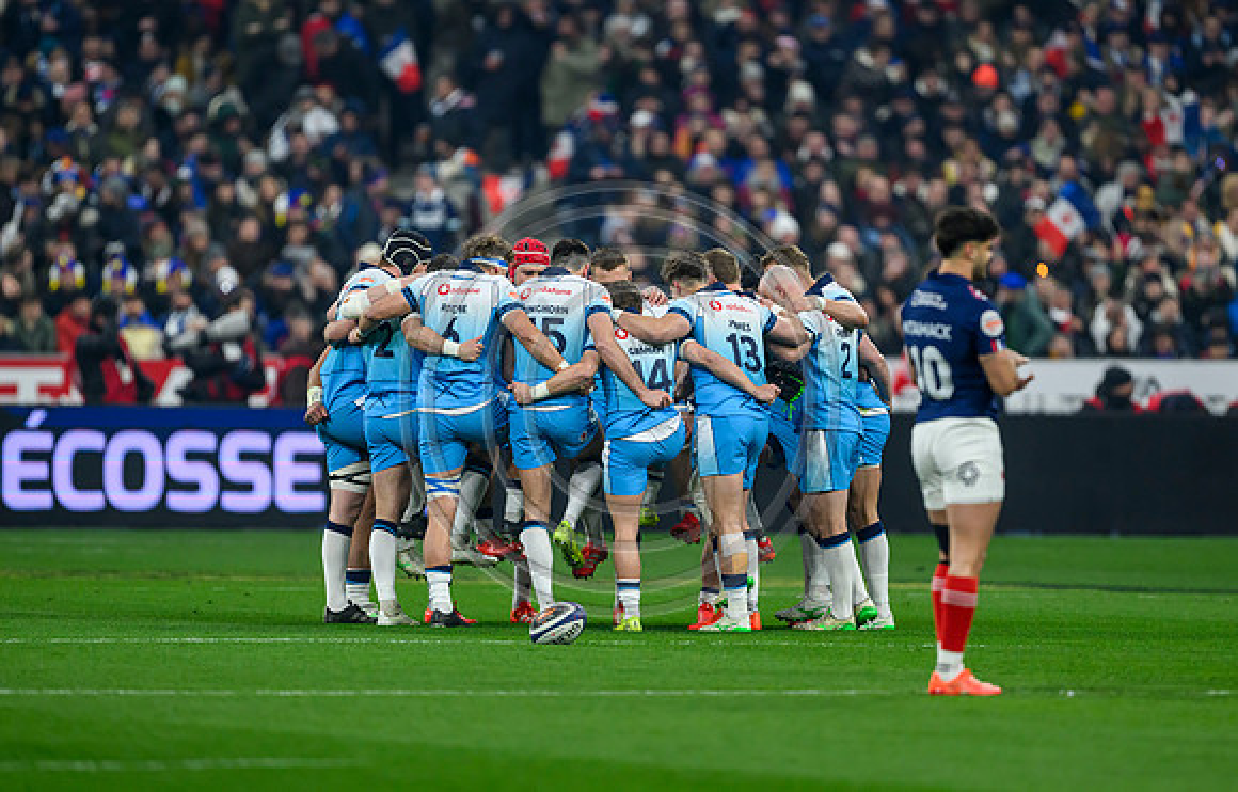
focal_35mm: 500
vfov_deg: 2.7
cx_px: 680
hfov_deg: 4.2
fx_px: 16978
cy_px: 401
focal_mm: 400
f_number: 2.8
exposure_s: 1/2500
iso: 2000
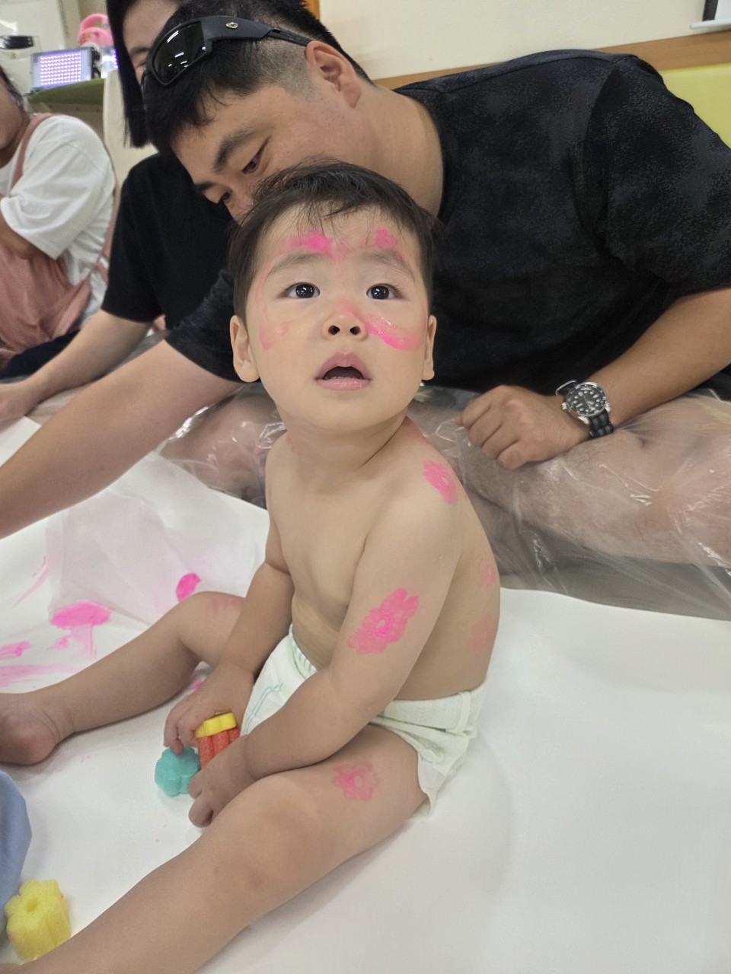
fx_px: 648
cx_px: 366
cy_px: 487
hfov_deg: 58.9
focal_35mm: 23
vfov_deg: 73.9
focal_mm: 5.4
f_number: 1.8
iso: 125
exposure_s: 1/120
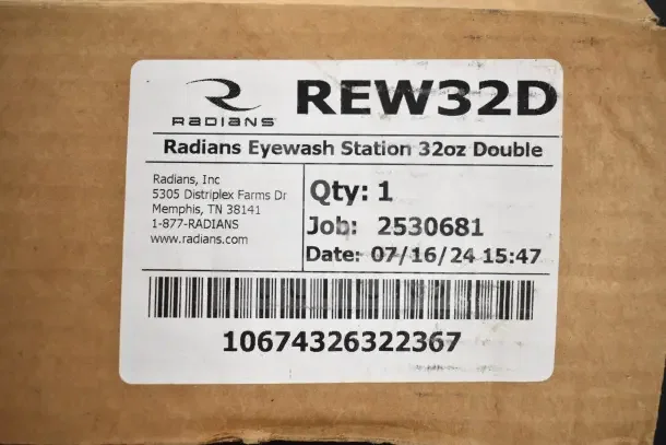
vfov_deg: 36.9
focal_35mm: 36
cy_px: 222
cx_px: 333
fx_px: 666
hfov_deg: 53.1
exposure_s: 1/40
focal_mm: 24
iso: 1000
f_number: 4
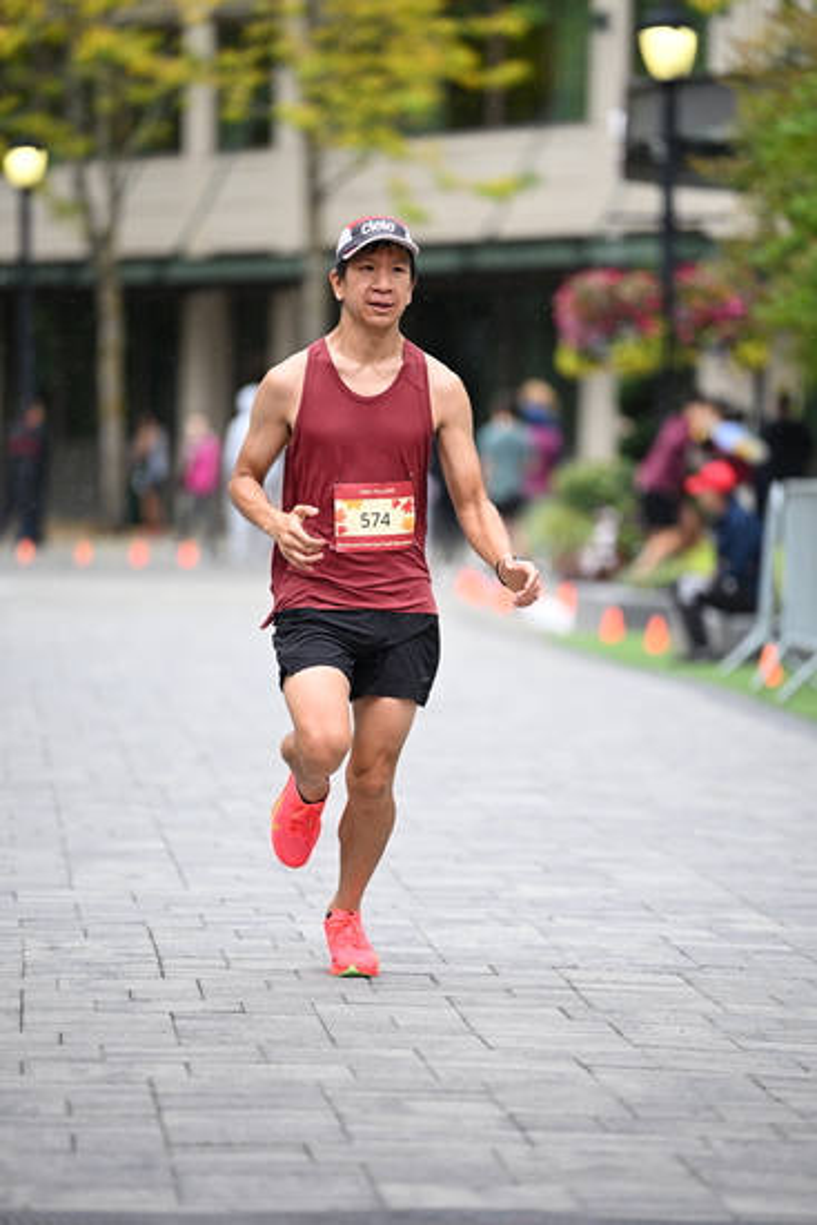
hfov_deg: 6.9
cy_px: 612
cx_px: 408
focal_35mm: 200
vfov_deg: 10.3
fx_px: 6804
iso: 1250
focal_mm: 200
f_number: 2.8
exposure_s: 1/1600
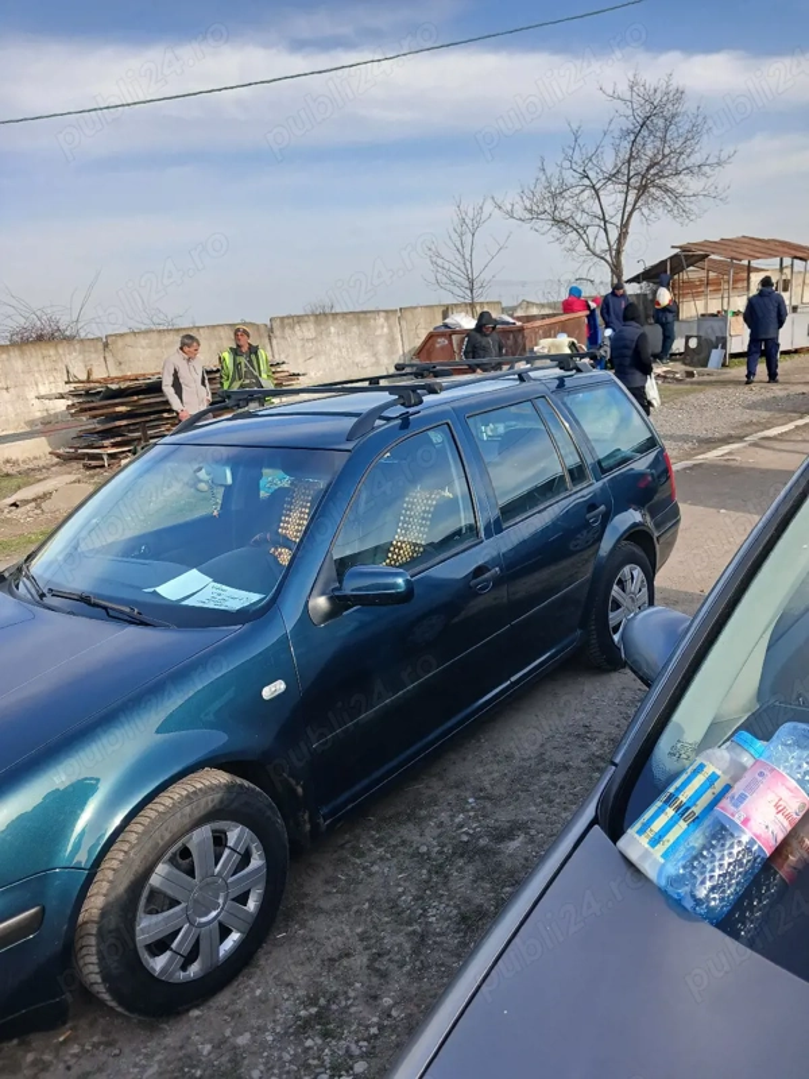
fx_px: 841
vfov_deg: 65.3
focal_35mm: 27
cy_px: 540
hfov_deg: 51.4
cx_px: 404
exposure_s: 1/238
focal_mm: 3.98
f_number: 1.8
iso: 20
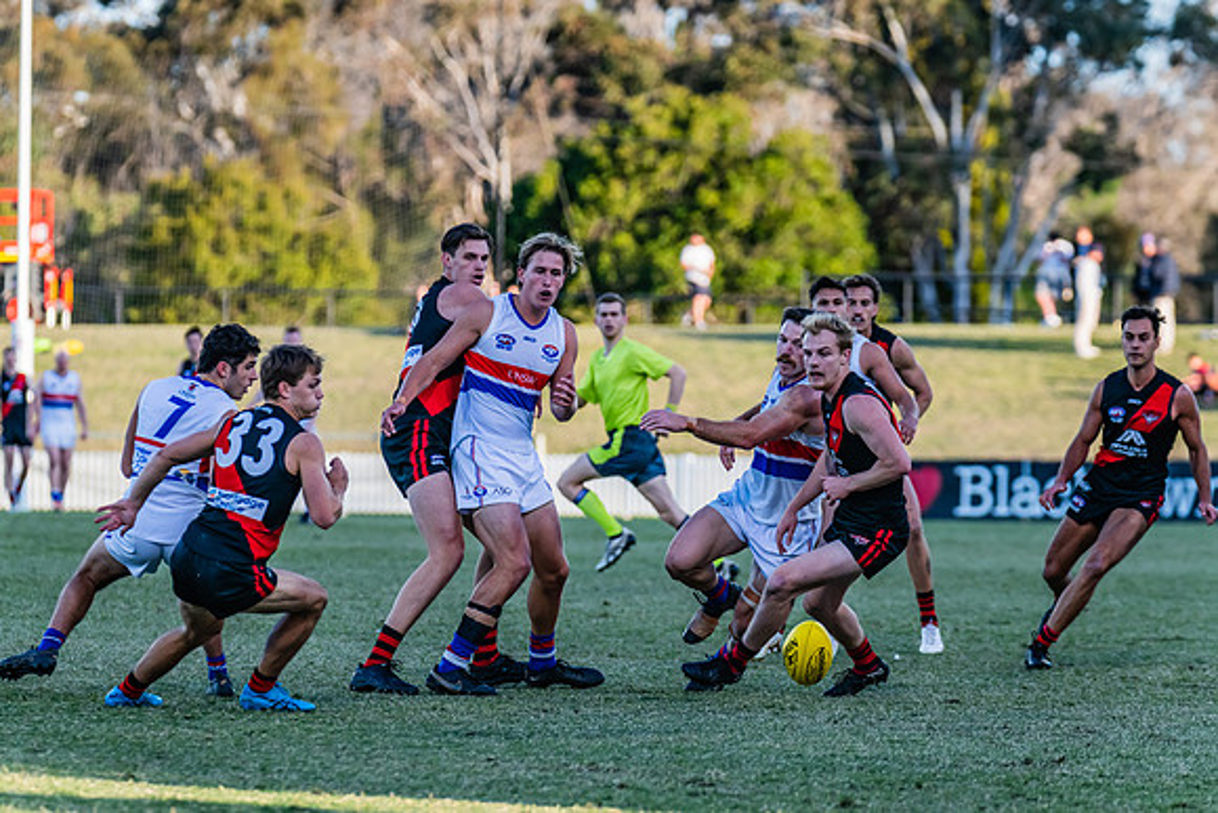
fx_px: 8815
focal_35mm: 261
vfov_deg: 5.3
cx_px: 597
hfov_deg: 7.9
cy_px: 406
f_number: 5
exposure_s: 1/1600
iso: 800
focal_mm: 250
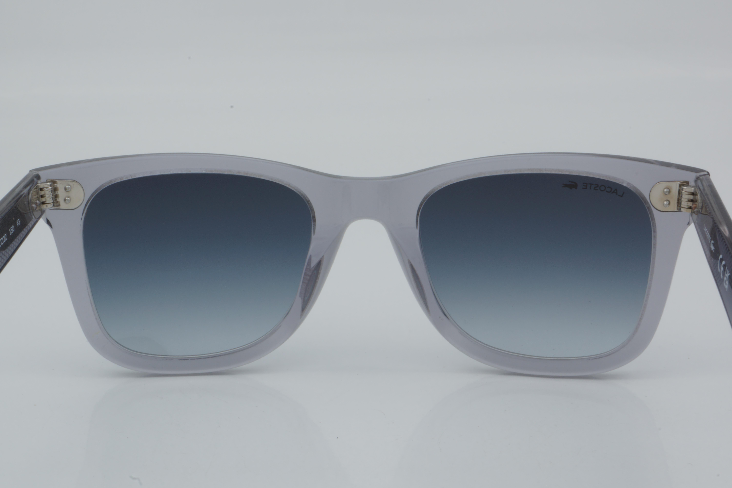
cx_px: 366
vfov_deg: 16.6
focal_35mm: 82
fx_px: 1677
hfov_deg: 24.6
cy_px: 244
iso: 100
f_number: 32
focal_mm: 55
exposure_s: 1/4
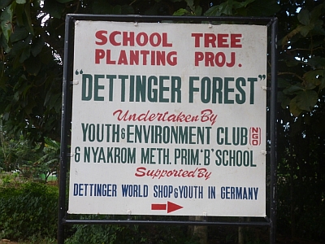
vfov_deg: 32.9
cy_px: 122
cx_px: 162
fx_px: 413
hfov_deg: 42.9
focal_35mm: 44
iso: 100
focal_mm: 7.9
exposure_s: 1/400
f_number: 3.4
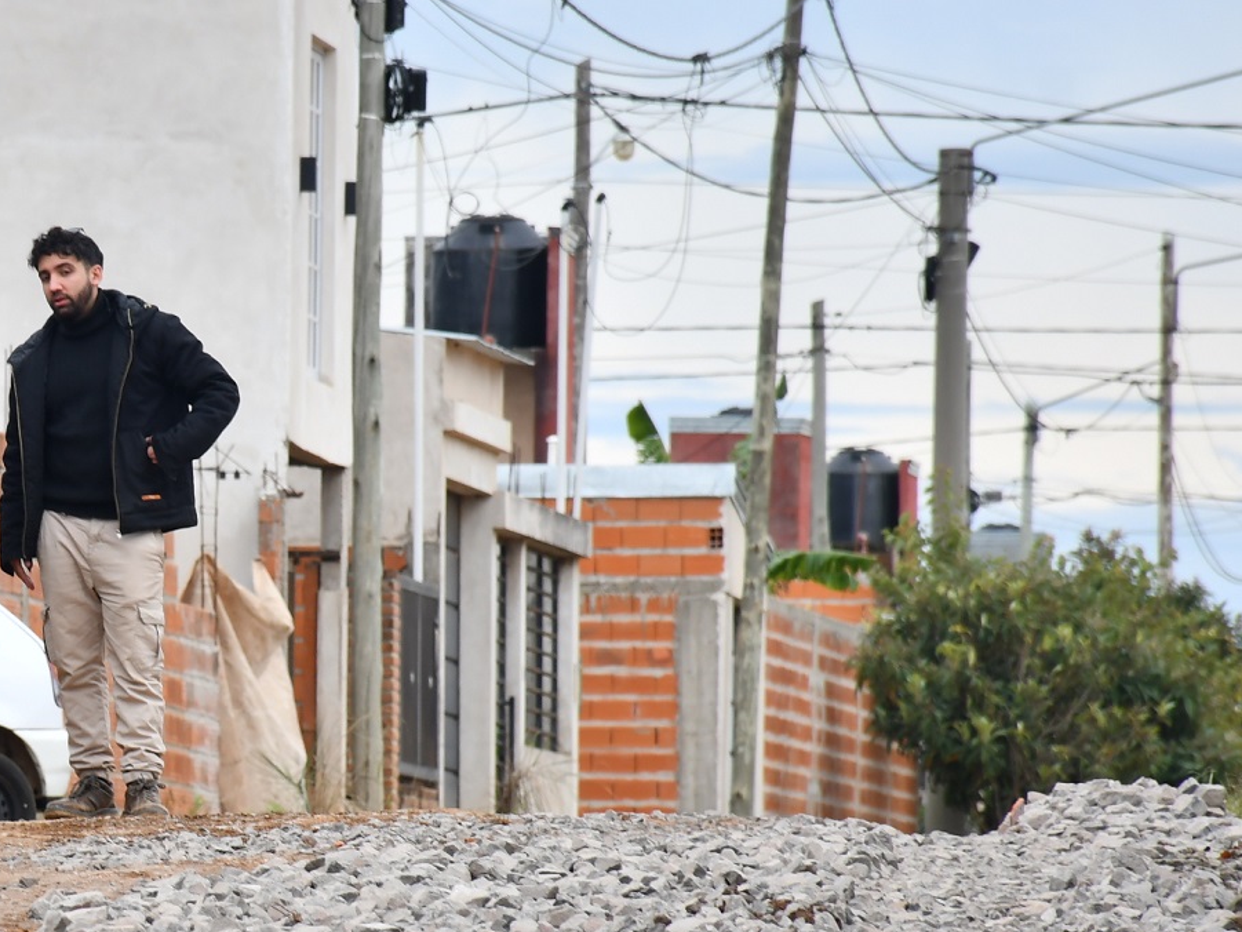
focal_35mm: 448
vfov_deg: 3.3
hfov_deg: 4.4
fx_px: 16076
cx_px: -45
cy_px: 588
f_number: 7.1
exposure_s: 1/125
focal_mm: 140
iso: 100
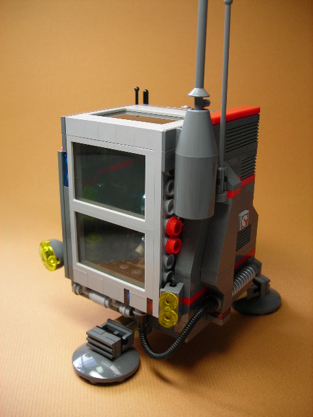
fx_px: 458
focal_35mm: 38
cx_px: 156
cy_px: 208
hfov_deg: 37.7
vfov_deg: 49.0
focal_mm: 6.3
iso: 50
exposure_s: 1/51.6
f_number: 3.2
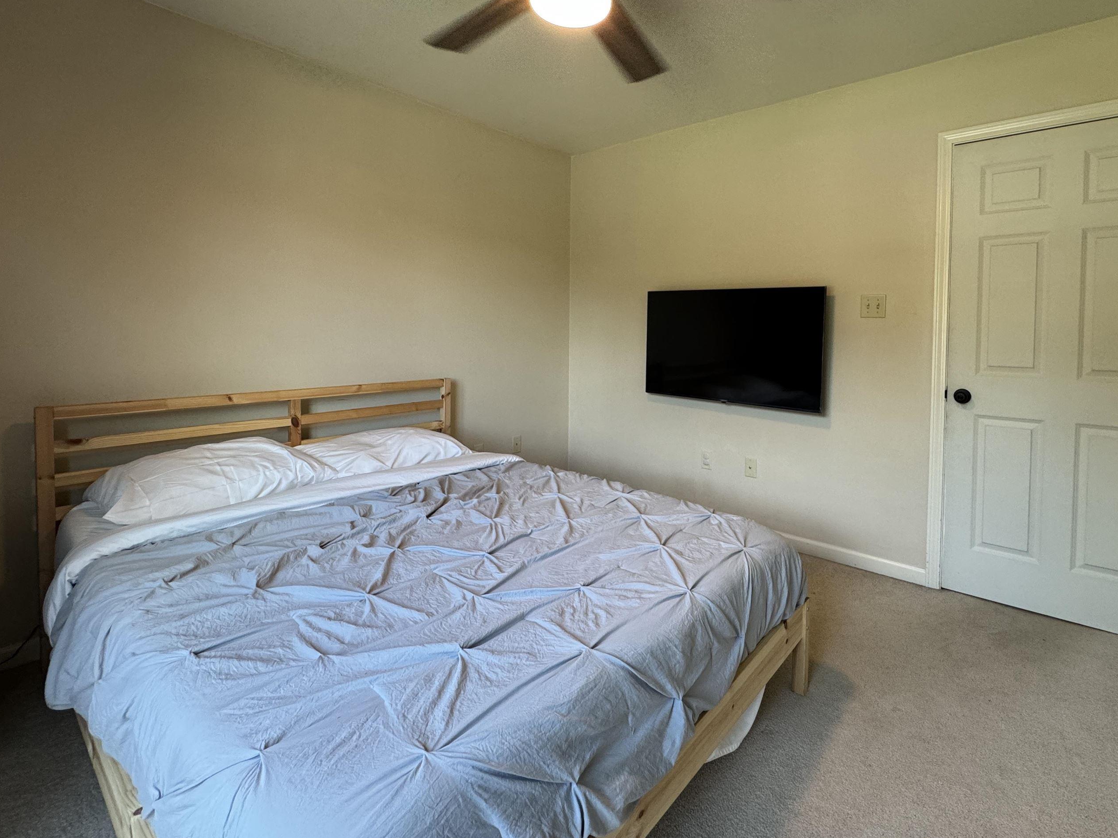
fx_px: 549
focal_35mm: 17
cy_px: 349
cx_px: 626
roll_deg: +0.0
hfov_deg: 90.6
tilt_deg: -2.4
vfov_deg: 74.2
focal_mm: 2.22
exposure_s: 1/120
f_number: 2.2
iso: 200
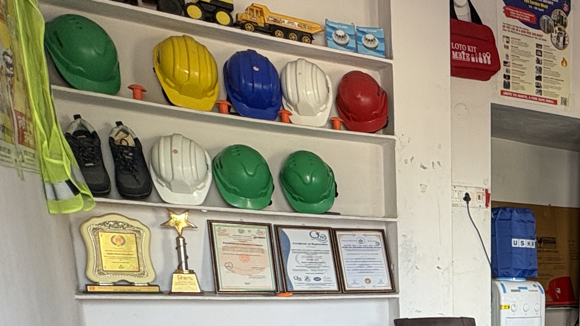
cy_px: 396
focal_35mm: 41
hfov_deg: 40.3
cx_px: 634
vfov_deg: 25.8
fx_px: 631
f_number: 2.2
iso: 160
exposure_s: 1/50
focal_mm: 2.22
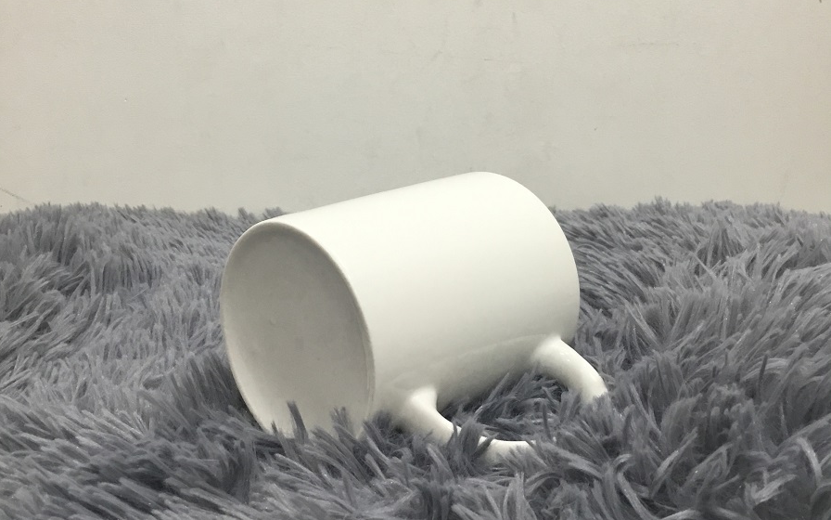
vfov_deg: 29.2
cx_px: 415
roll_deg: +1.5
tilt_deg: -10.7
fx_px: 996
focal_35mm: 44
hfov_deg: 45.3
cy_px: 242
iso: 100
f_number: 2.4
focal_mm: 3.3
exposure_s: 1/33
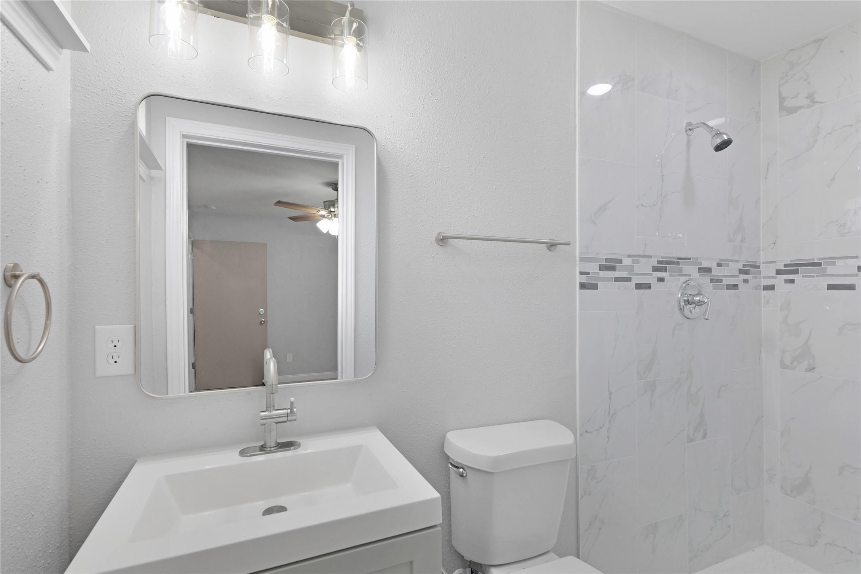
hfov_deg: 96.7
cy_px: 287
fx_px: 383
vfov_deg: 73.7
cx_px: 430
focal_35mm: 16
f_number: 8
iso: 2500
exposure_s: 1/60
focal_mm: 16
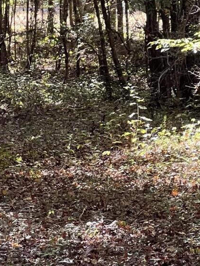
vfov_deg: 7.2
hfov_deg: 5.4
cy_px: 201
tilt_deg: -7.6
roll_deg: -0.8
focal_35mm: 276
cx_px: 28
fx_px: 2128
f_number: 2.8
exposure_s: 1/99
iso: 125
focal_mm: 9
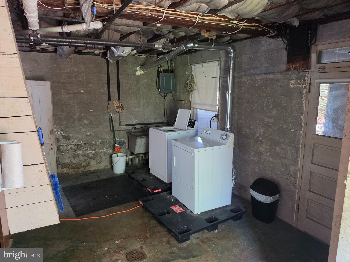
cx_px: 175
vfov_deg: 58.9
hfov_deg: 73.9
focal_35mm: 23
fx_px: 233
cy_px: 131
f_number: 1.4
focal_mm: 6.5
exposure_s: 1/120
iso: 640
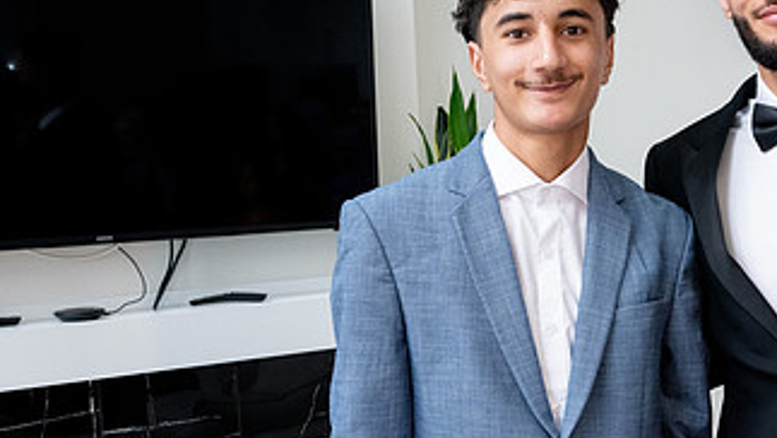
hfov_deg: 31.9
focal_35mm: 64
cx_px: 630
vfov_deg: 18.8
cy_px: 254
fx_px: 1319
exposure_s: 1/160
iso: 6400
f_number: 9
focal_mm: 34
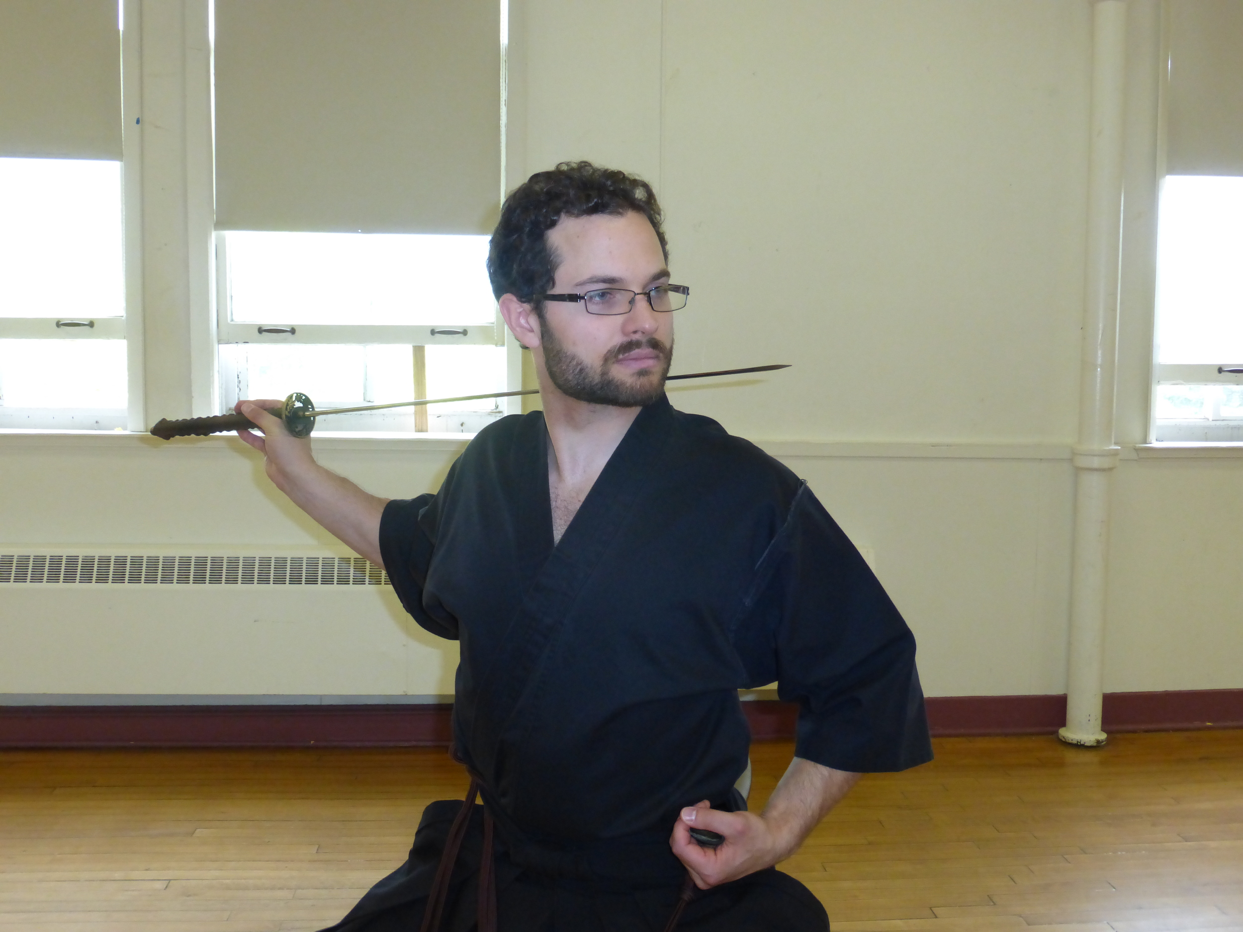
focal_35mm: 34
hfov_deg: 54.0
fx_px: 1221
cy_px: 466
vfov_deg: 41.8
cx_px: 622
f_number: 3.7
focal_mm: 6.1
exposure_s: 1/60
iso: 400
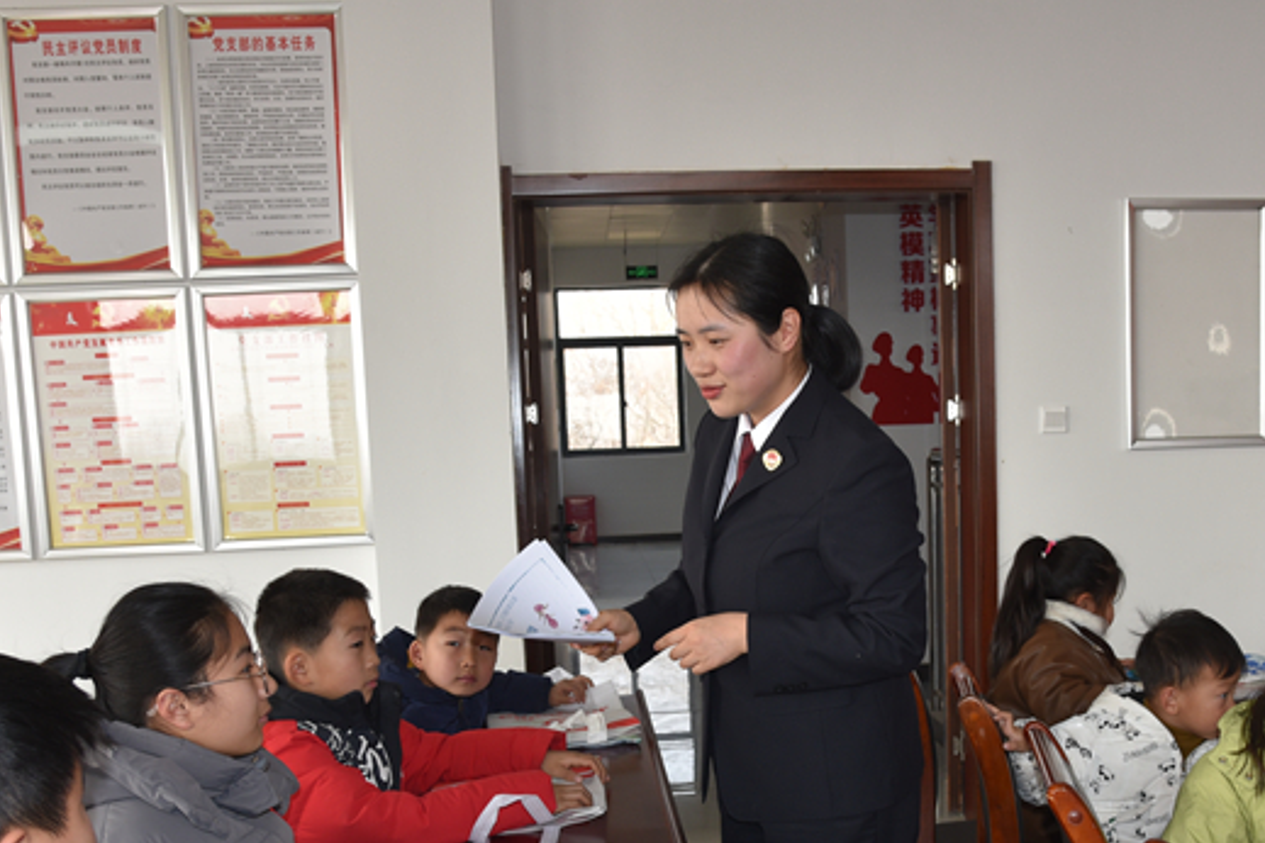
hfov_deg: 51.3
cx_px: 795
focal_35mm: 37
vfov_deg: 35.6
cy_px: 556
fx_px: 1300
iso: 250
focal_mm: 24
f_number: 5.6
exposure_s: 1/125
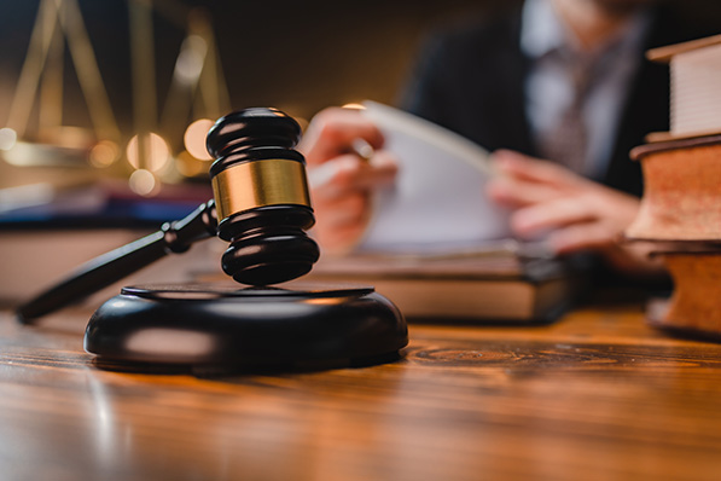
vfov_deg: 37.9
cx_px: 360
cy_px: 240
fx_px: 701
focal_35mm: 35
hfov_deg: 54.4
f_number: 2
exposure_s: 1/125
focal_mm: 35
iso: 100
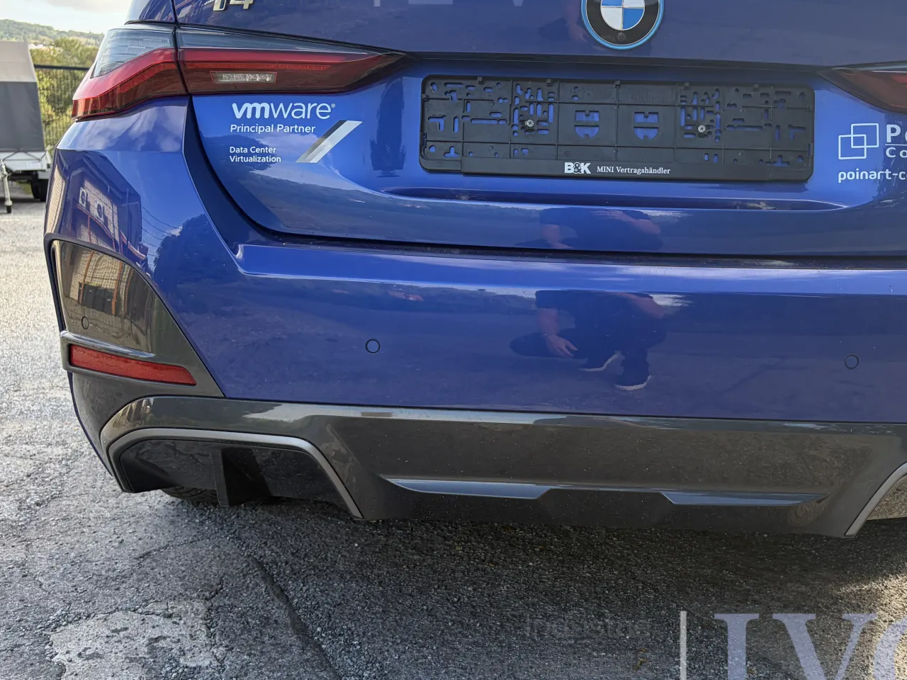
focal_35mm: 39
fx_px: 1022
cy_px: 309
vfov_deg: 36.8
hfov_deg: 47.4
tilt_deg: -9.9
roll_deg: -1.9
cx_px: 568
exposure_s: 1/319
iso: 50
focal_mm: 5.96
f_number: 1.6
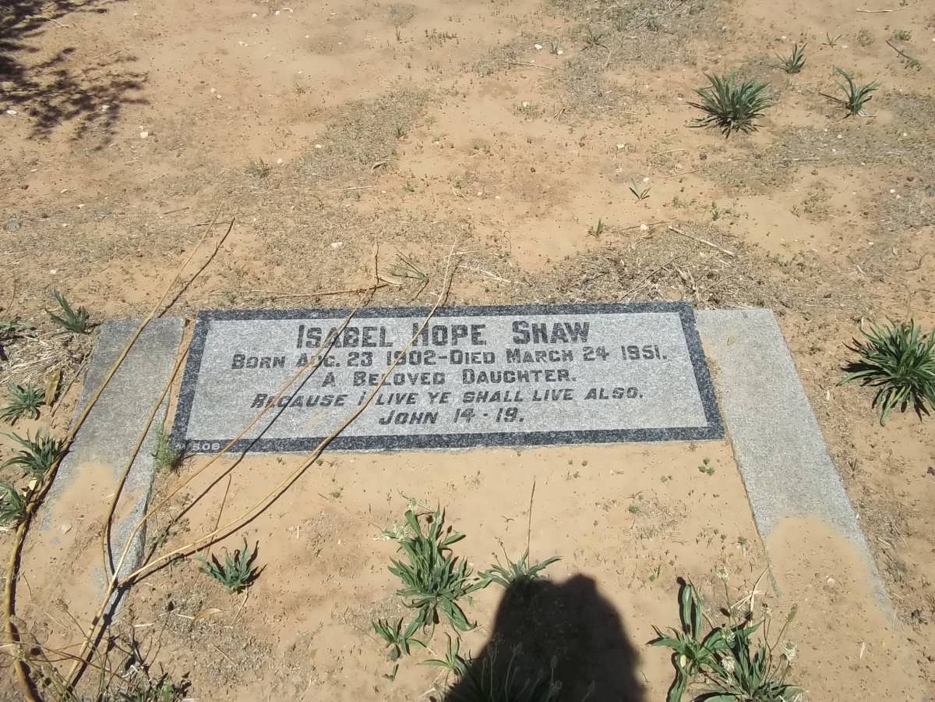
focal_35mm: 32
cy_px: 351
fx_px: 864
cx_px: 468
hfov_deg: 56.8
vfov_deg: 44.2
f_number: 5.5
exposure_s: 1/640
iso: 80
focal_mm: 5.7
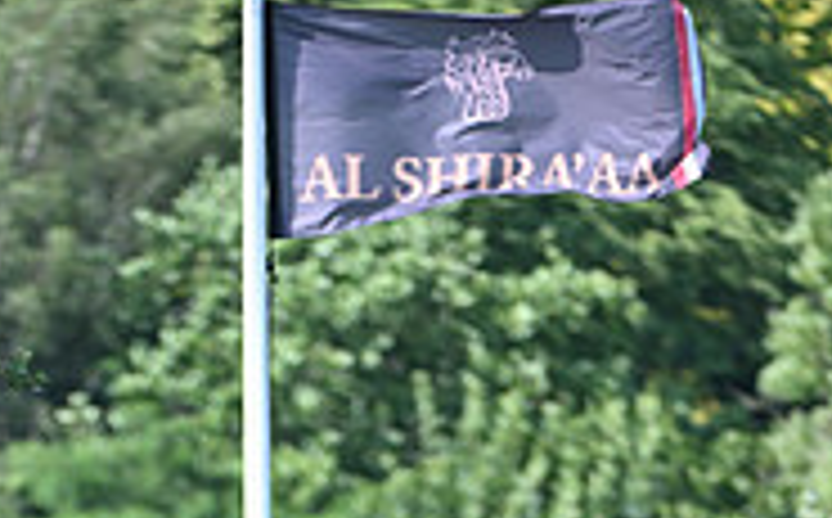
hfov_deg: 2.5
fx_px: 18837
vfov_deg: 1.6
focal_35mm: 832
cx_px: 43
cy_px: 1243
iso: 500
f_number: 4.5
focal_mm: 260
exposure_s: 1/1250
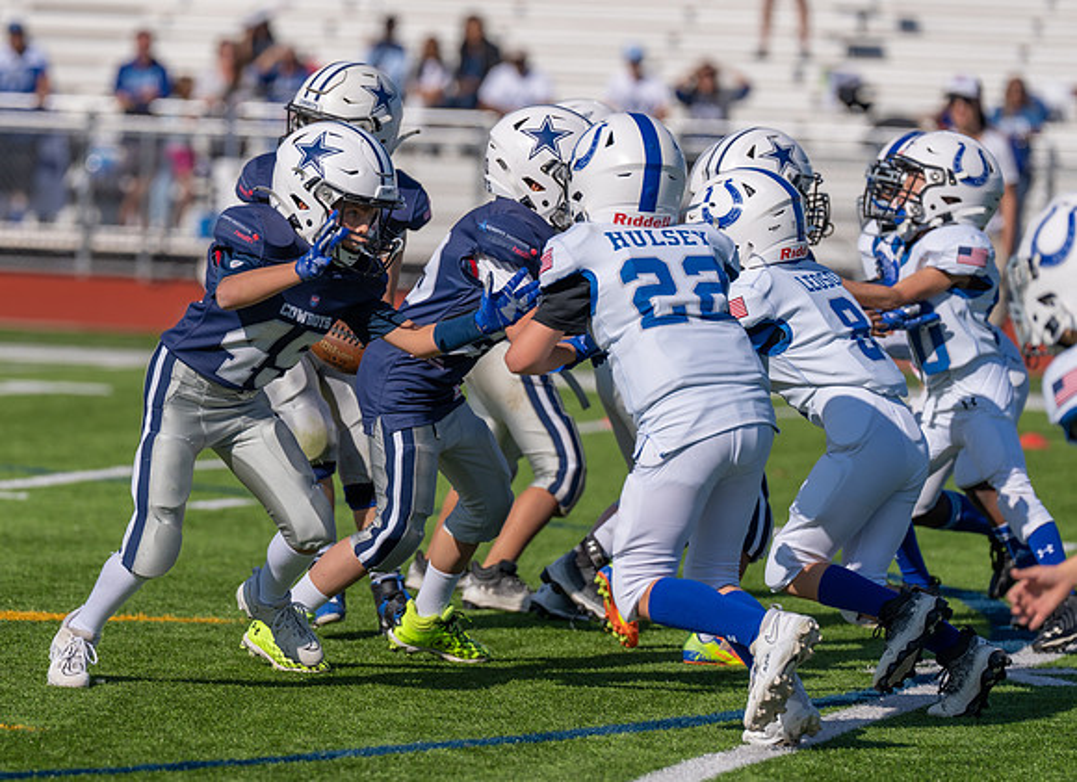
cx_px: 420
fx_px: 7915
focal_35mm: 257
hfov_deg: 7.8
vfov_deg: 5.7
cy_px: 395
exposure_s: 1/2500
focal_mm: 200
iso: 100
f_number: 3.5
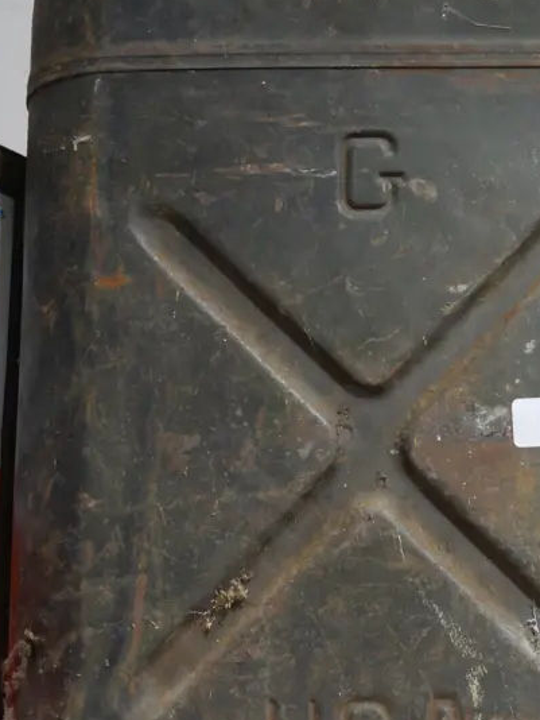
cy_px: 351
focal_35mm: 69
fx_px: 1434
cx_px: 402
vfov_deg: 28.1
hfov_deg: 21.2
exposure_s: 1/60
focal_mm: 18
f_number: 4
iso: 800
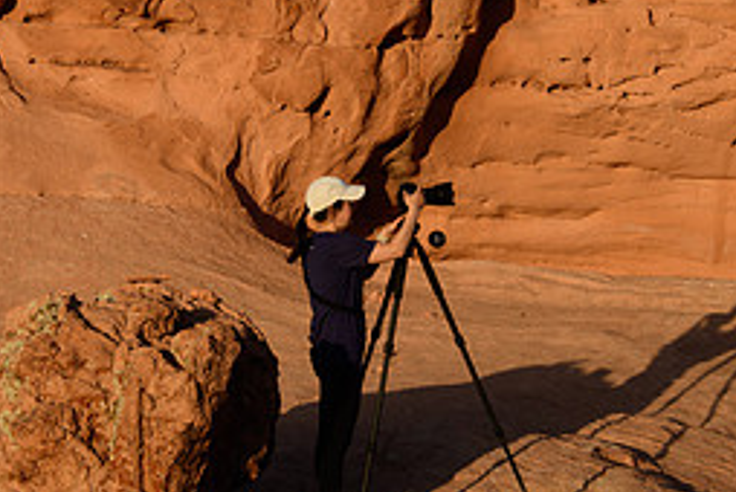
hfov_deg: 12.0
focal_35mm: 171
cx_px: 339
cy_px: 219
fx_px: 3500
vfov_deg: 8.1
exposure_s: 1/100
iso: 100
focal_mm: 50
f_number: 11
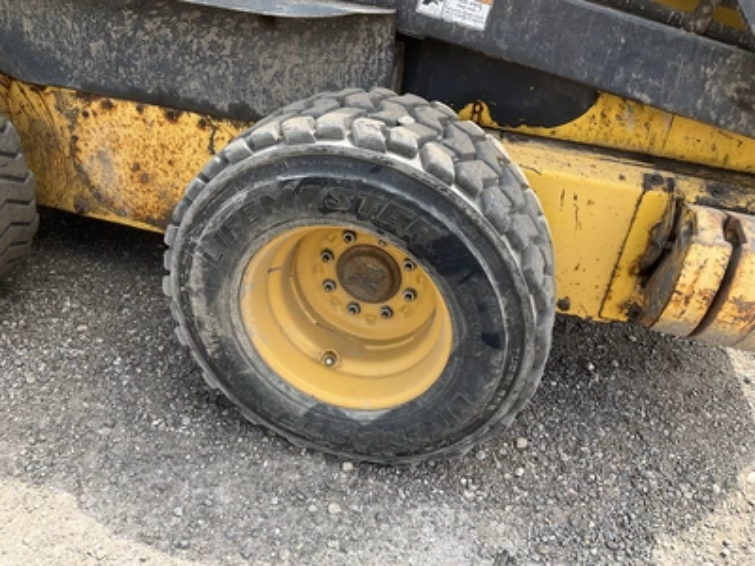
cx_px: 378
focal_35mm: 29
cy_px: 283
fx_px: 633
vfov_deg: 48.2
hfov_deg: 61.7
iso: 25
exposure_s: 1/397
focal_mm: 3
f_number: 1.8
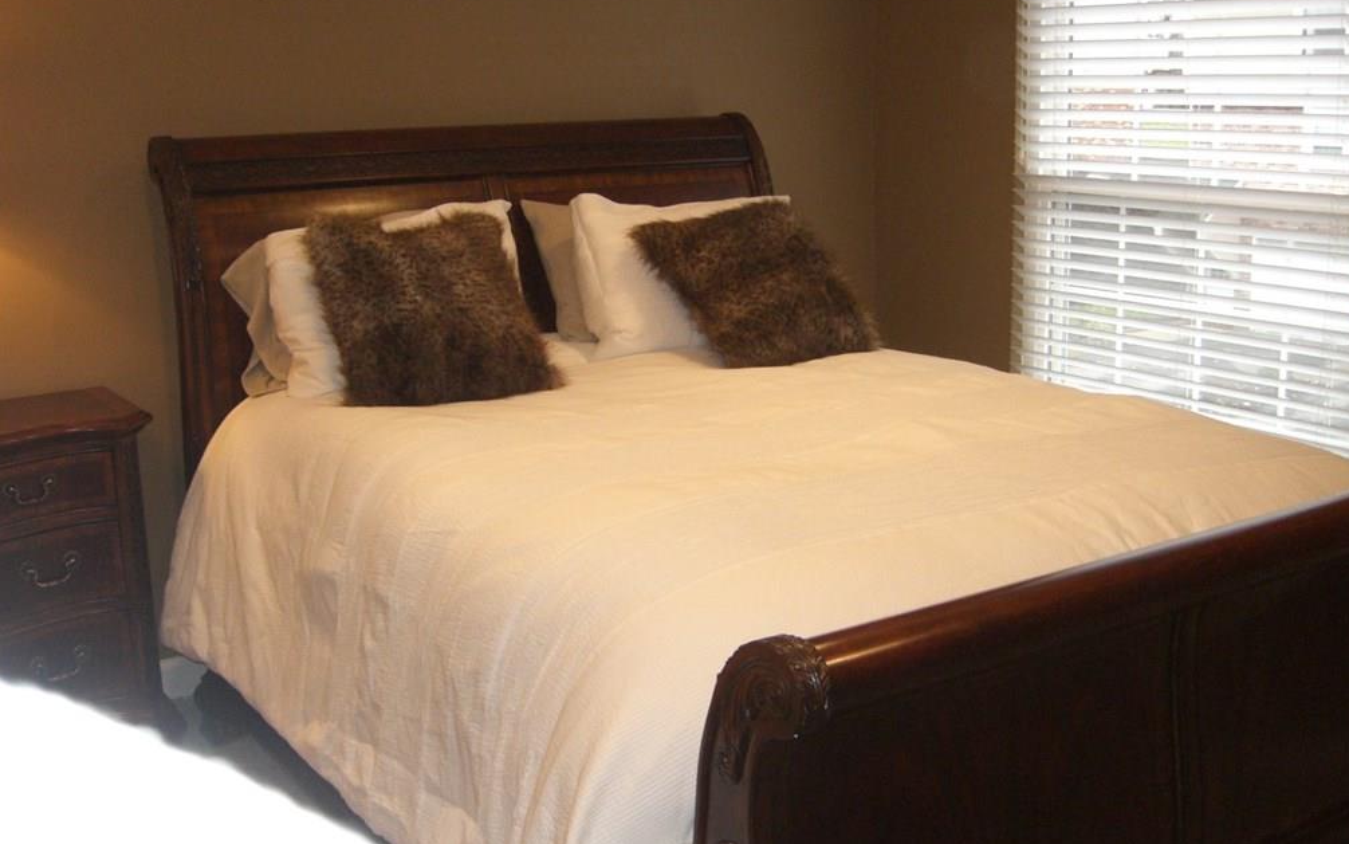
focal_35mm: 41
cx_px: 676
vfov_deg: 31.3
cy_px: 409
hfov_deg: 48.2
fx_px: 1508
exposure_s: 1/60
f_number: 2.8
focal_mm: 7.9
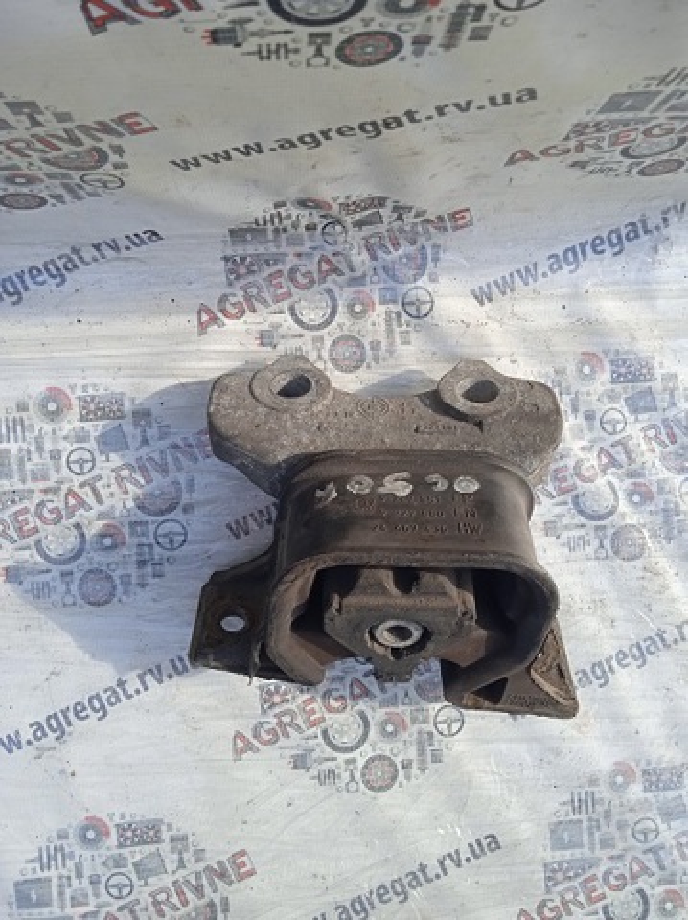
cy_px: 460
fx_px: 743
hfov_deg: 49.7
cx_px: 344
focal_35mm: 28
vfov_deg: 63.5
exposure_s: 1/485
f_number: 2.2
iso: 112
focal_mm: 3.43
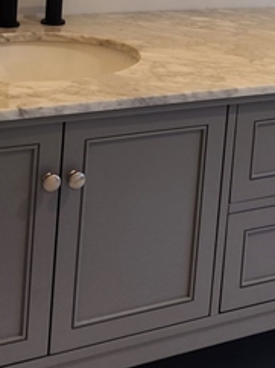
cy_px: -43
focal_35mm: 73
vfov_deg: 24.8
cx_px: 207
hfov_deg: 20.0
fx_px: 775
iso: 100
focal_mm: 5.4
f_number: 1.8
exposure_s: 1/120
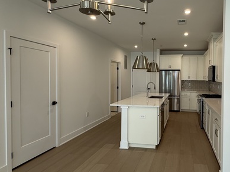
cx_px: 160
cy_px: 82
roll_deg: -0.7
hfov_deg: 68.8
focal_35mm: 24
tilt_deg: -0.5
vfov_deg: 56.8
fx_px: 160
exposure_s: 1/120
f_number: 2.2
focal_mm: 2.22
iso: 125
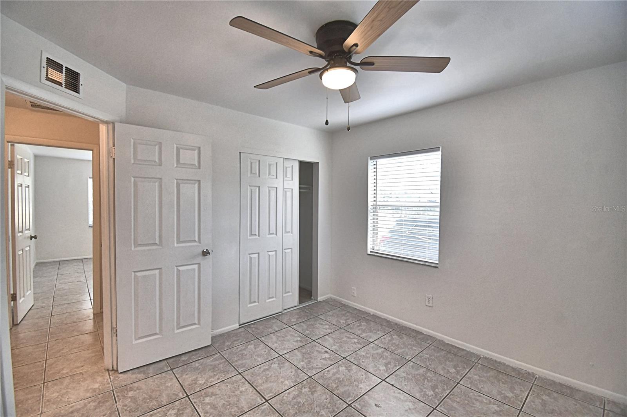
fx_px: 261
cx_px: 314
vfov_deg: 77.3
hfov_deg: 100.4
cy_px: 208
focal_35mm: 15
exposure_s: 1/80
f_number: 4.5
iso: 400
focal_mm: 10
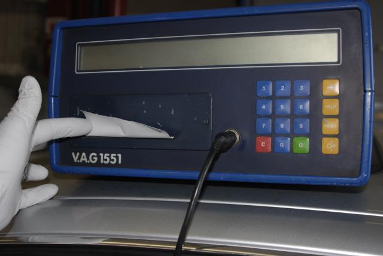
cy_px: 128
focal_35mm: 48
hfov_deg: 41.1
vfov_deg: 28.1
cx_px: 192
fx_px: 511
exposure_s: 1/125
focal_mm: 32
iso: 100
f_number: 3.8
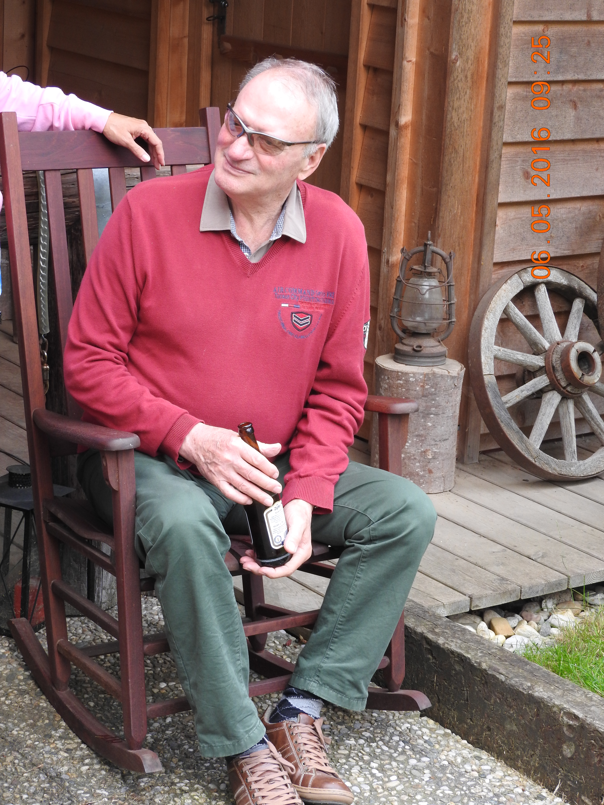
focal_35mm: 85
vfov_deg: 23.0
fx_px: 1978
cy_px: 402
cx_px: 302
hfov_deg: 17.4
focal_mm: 15.2
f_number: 4.5
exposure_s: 1/60
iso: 160
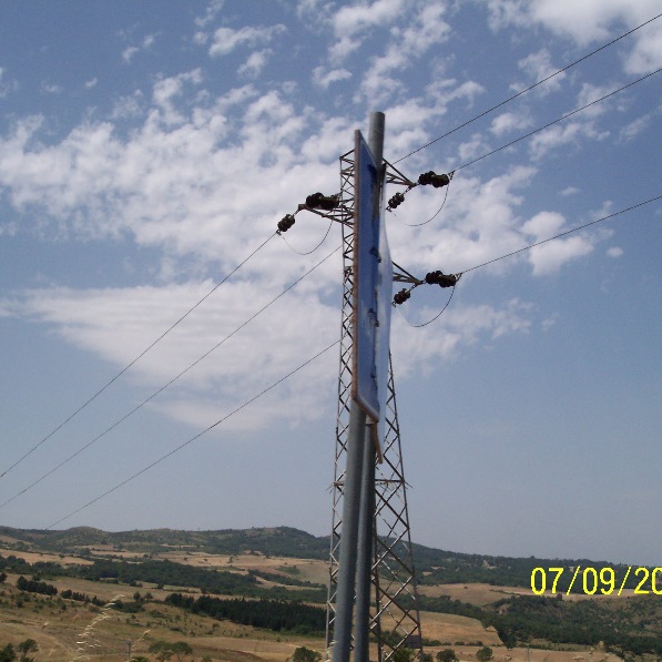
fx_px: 974
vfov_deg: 37.6
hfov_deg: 37.5
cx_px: 303
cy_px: 332
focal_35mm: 45
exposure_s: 1/1000
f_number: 4.8
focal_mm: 8
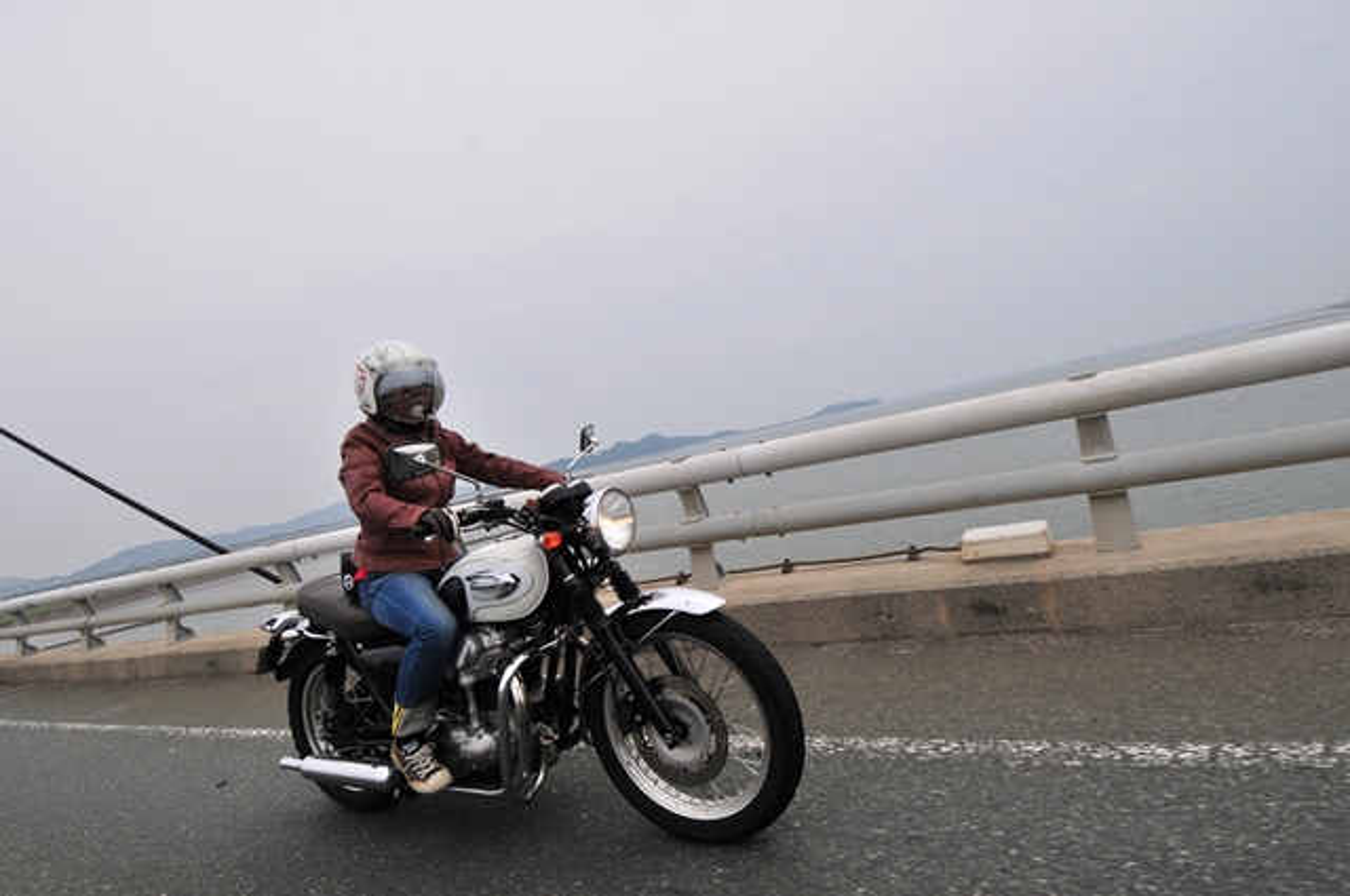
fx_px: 674
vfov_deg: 67.2
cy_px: 448
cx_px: 675
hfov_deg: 90.1
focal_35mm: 18
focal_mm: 12
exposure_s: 1/1250
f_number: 9
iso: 400
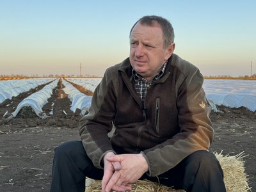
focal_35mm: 48
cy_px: 96
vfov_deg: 30.3
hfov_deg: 39.7
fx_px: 355
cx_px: 128
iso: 64
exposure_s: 1/518
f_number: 1.78
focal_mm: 6.86
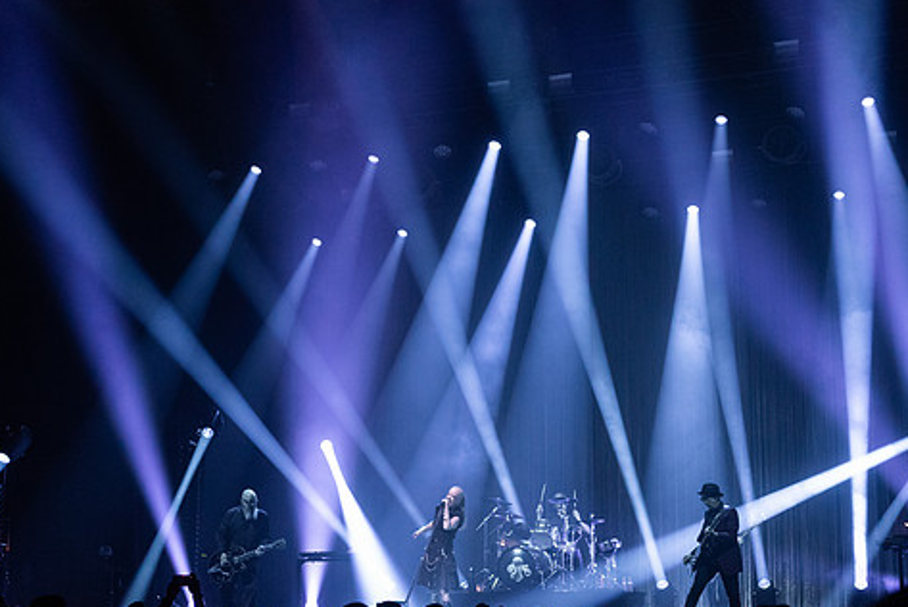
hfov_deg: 32.8
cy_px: 307
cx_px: 500
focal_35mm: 61
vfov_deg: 22.3
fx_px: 1539
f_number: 3.2
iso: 2500
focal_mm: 45
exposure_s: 1/320
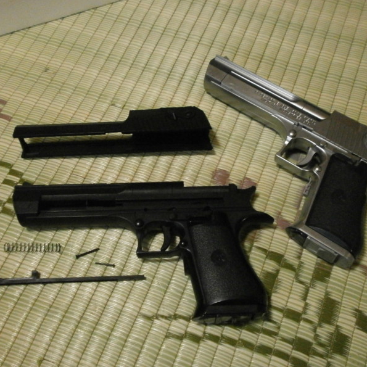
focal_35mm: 38
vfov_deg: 43.9
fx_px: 456
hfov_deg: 43.9
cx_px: 183
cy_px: 184
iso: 800
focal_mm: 5.8
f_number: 3.1
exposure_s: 1/40
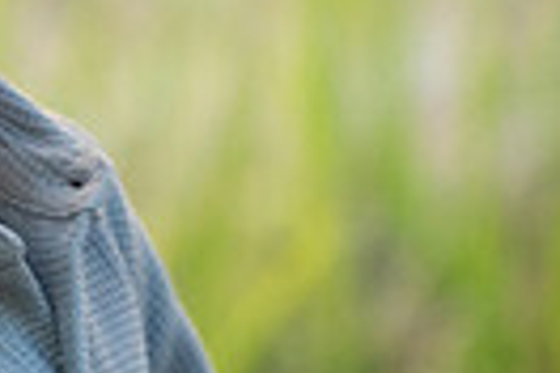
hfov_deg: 2.6
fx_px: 12490
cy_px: 53
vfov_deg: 1.7
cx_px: -297
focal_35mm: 803
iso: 1000
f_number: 4
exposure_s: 1/500
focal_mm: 183
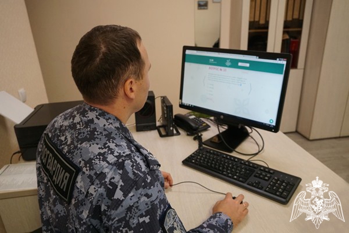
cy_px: 116
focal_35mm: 27
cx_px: 174
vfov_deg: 47.9
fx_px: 262
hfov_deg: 67.4
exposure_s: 1/160
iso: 1250
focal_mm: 18
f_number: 4
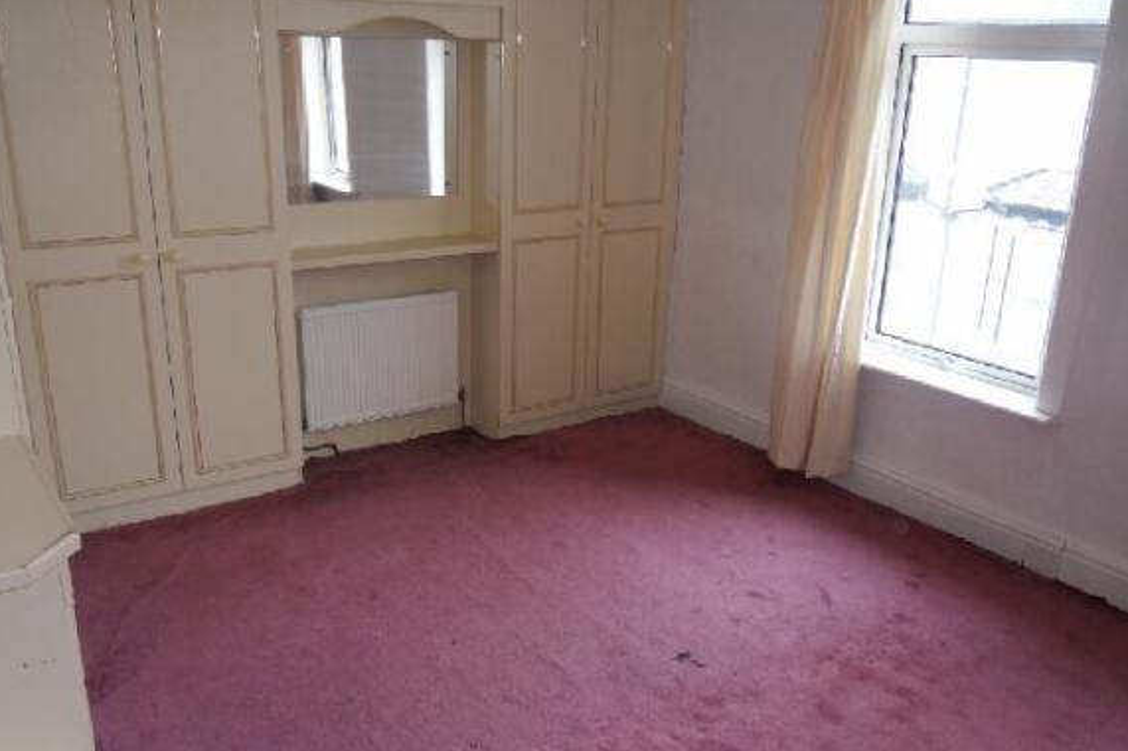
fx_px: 1065
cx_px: 570
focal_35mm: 34
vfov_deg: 38.8
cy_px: 426
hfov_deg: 55.8
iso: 100
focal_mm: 5.6
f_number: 3.7
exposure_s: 1/45
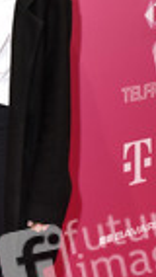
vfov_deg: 20.2
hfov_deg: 11.0
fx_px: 779
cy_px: 156
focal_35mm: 106
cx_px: -80
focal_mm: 24
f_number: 6.3
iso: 500
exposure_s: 1/160
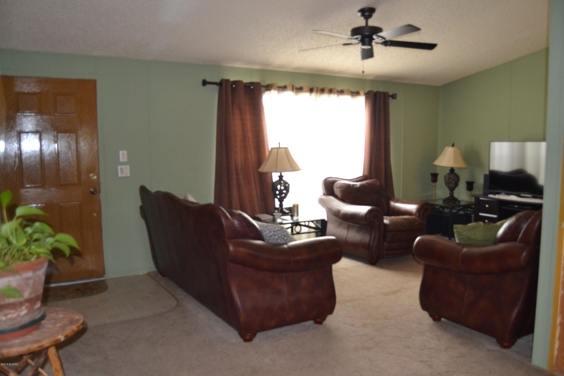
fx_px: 423
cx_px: 282
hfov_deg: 67.4
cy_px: 188
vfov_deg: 47.9
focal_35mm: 27
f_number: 3.5
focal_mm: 18
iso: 800
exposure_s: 1/60
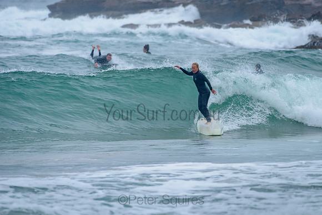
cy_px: 107
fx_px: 5486
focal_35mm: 613
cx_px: 197
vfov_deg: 2.2
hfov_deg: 3.4
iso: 900
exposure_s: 1/1000
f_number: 5.6
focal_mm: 500
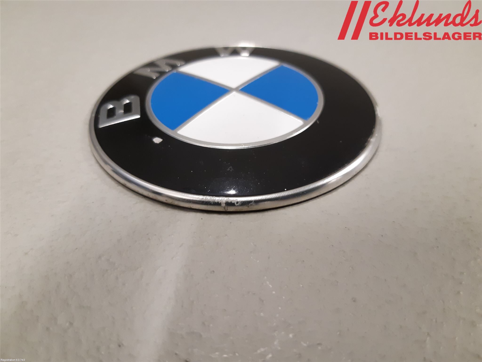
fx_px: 362
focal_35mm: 26
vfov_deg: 53.1
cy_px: 181
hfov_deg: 67.3
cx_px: 241
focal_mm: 3.93
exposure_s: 1/50
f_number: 1.7
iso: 250
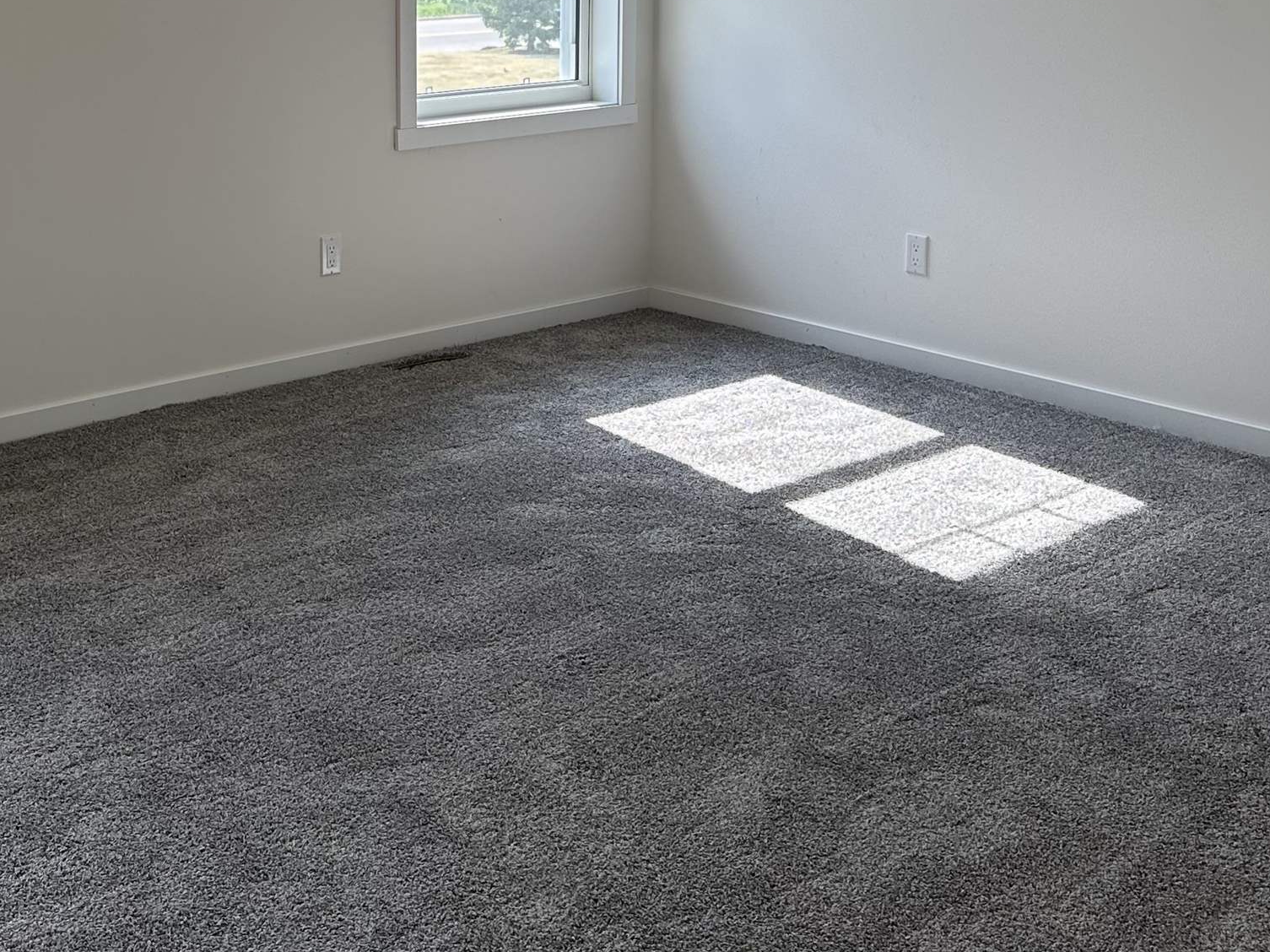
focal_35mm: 49
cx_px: 404
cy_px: 122
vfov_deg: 28.7
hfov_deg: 38.4
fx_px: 1797
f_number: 1.78
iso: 80
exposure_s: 1/246
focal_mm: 6.86
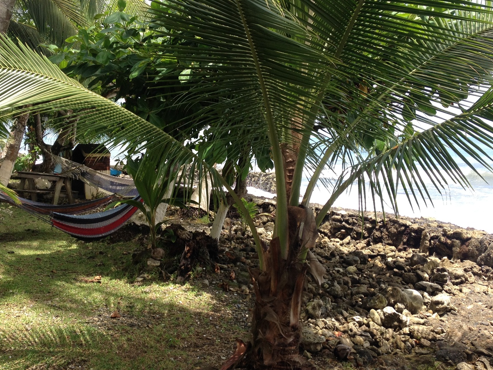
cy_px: 174
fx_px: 655
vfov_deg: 31.5
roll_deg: +0.3
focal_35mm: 46
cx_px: 216
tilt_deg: -6.8
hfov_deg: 41.2
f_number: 2.4
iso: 50
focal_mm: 4.28
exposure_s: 1/563
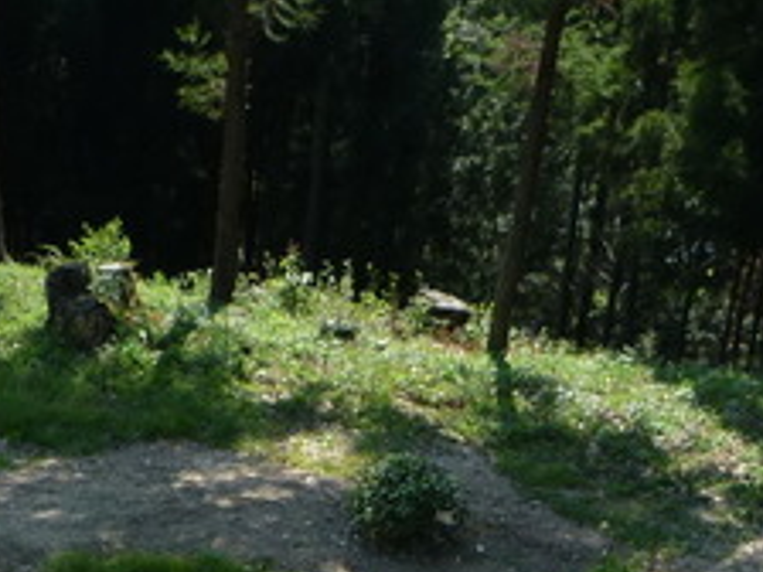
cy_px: 797
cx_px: 279
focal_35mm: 100
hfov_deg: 19.6
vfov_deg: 14.1
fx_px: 2204
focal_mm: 4.9
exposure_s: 1/320
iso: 80
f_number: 3.3
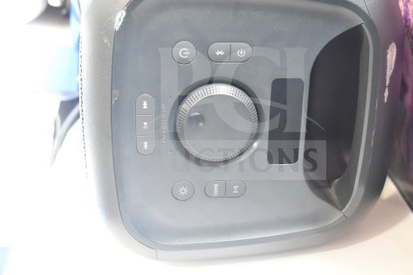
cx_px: 232
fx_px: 615
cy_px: 114
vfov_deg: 25.2
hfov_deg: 37.1
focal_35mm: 54
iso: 1800
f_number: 4.2
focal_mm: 29
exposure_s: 1/50
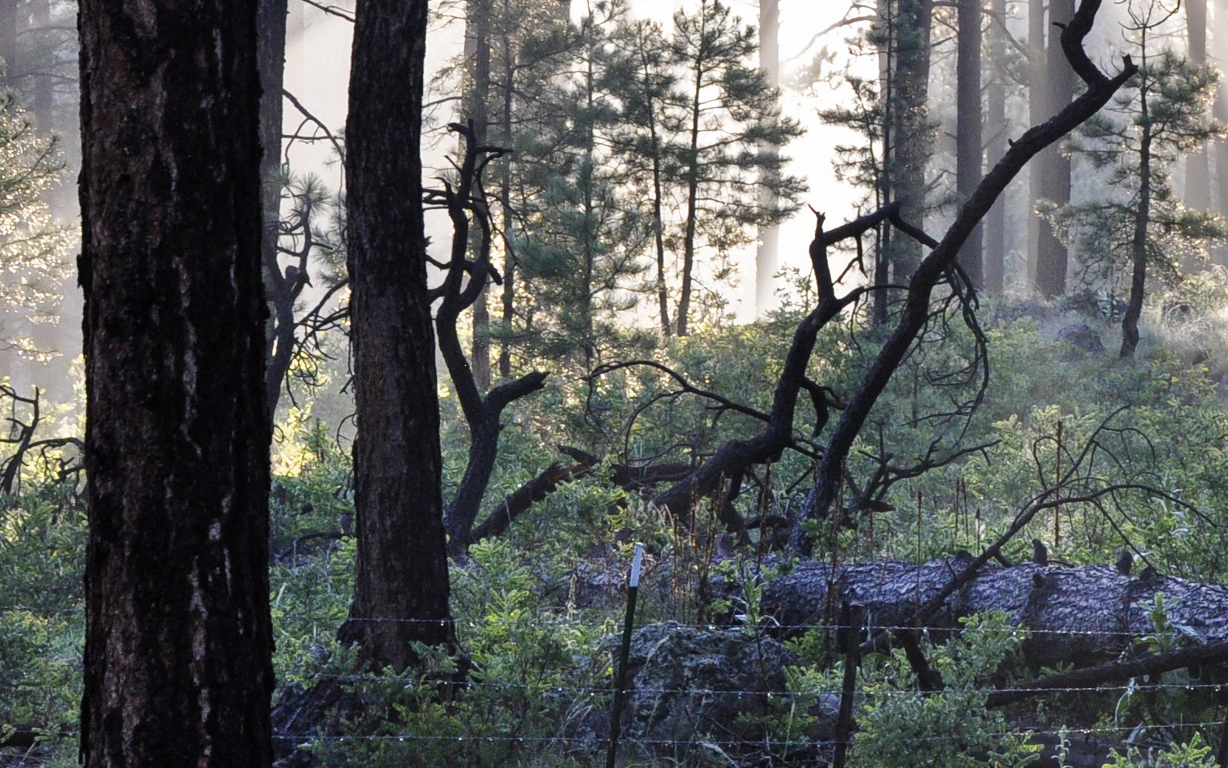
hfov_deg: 8.7
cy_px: 40
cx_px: 1282
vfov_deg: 5.5
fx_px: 8033
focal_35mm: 240
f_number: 9
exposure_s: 1/125
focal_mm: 58
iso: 720
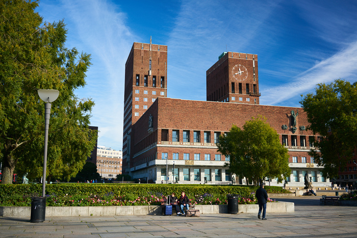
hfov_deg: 54.4
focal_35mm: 35
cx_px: 178
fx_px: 347
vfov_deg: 37.9
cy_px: 119
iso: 100
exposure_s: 1/60
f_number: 8
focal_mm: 35
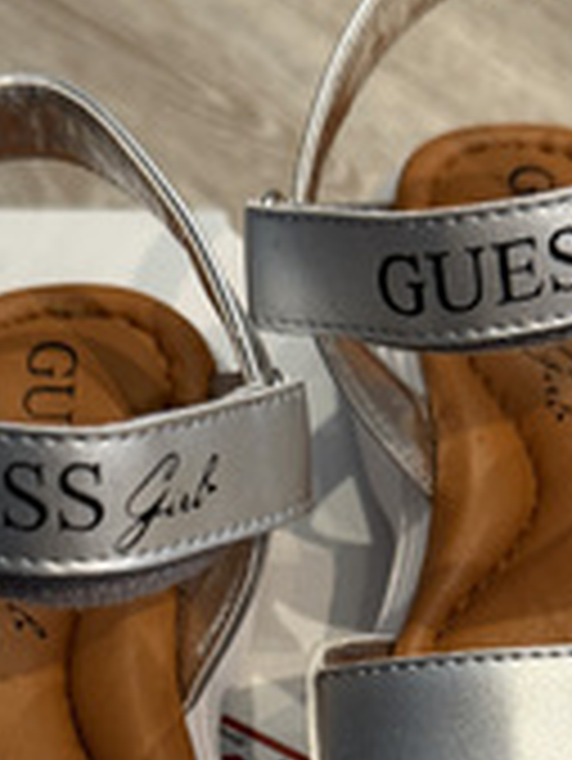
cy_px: 666
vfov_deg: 26.6
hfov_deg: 20.7
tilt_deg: -58.3
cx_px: 331
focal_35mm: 71
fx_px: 1562
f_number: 1.78
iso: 320
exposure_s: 1/50
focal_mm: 6.76
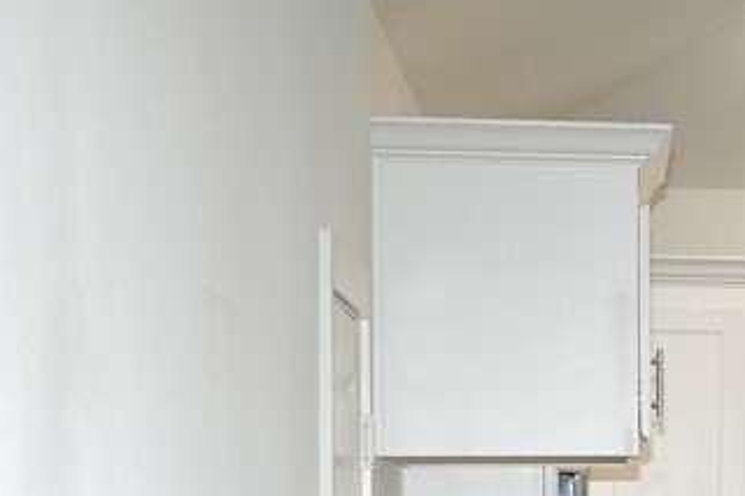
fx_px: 3371
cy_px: 475
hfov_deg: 11.0
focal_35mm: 163
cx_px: 1688
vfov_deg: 8.4
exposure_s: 1/250
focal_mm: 24
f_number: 2.8
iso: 1600
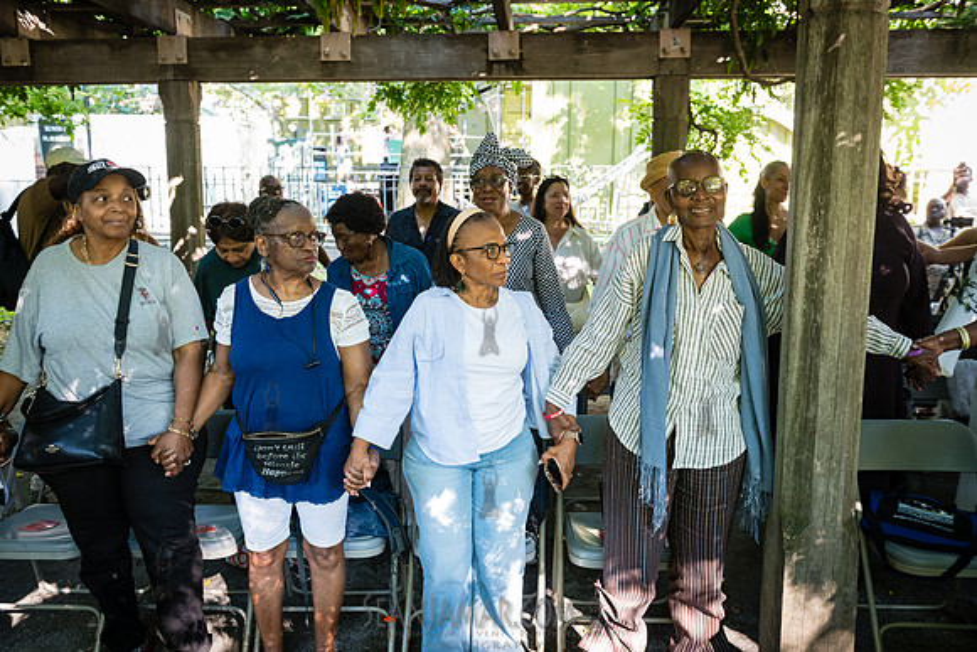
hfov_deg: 59.0
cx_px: 488
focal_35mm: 32
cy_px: 326
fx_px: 863
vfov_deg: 41.4
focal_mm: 31
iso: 2000
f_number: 4.5
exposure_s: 1/125
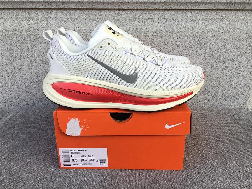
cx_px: 126
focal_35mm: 31
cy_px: 94
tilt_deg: -17.5
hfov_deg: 58.4
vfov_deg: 45.4
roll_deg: +0.0
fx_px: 226
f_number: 2.4
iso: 25
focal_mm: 3.3
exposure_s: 1/105
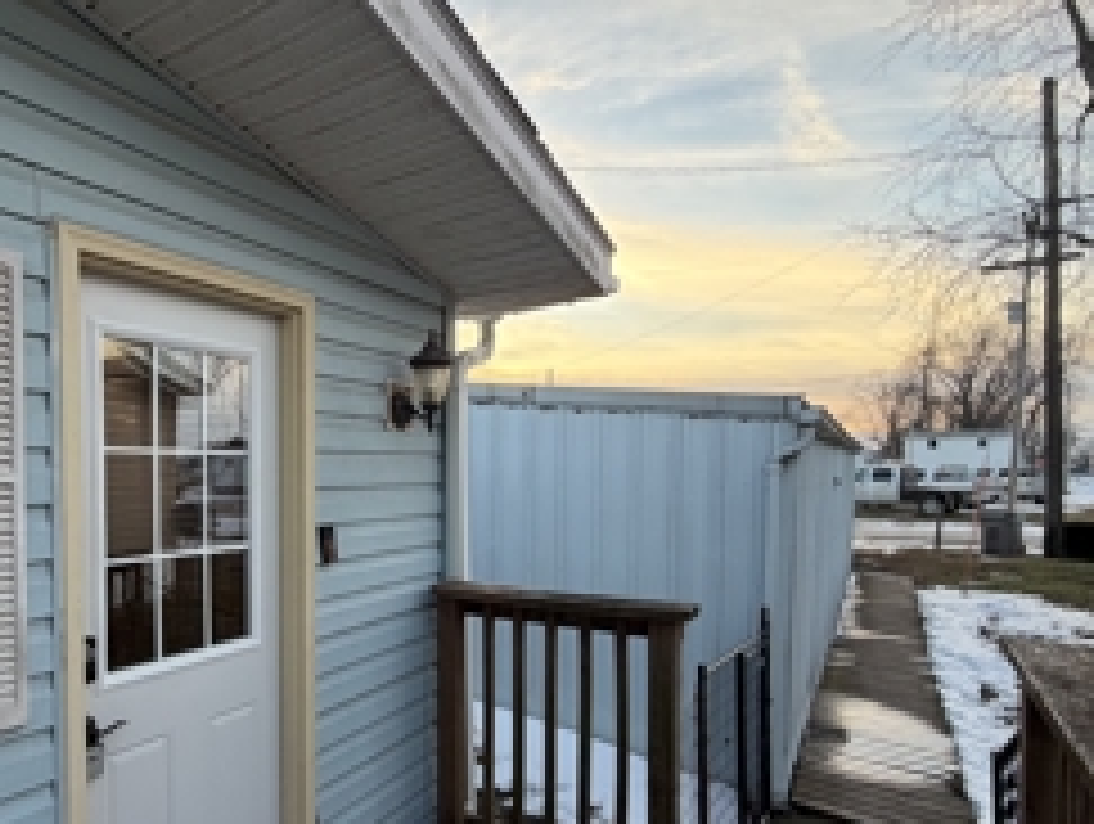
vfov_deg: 58.5
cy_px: 495
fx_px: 728
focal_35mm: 23
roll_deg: -0.3
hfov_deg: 71.3
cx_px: 351
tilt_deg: -2.8
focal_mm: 2.22
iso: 64
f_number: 2.2
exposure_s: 1/121
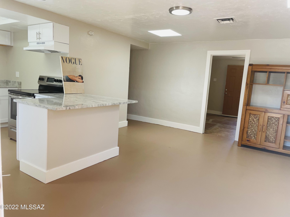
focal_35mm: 26
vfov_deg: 53.1
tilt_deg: -6.7
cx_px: 145
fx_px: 218
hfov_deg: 67.3
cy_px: 108
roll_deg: -3.7
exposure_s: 1/147
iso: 32
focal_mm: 4.2
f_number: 1.6
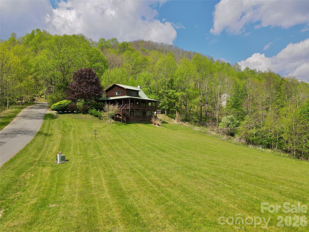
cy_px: 116
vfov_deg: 56.8
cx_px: 154
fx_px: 214
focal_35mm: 24
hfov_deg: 71.6
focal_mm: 4.5
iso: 100
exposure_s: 1/800
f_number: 2.8
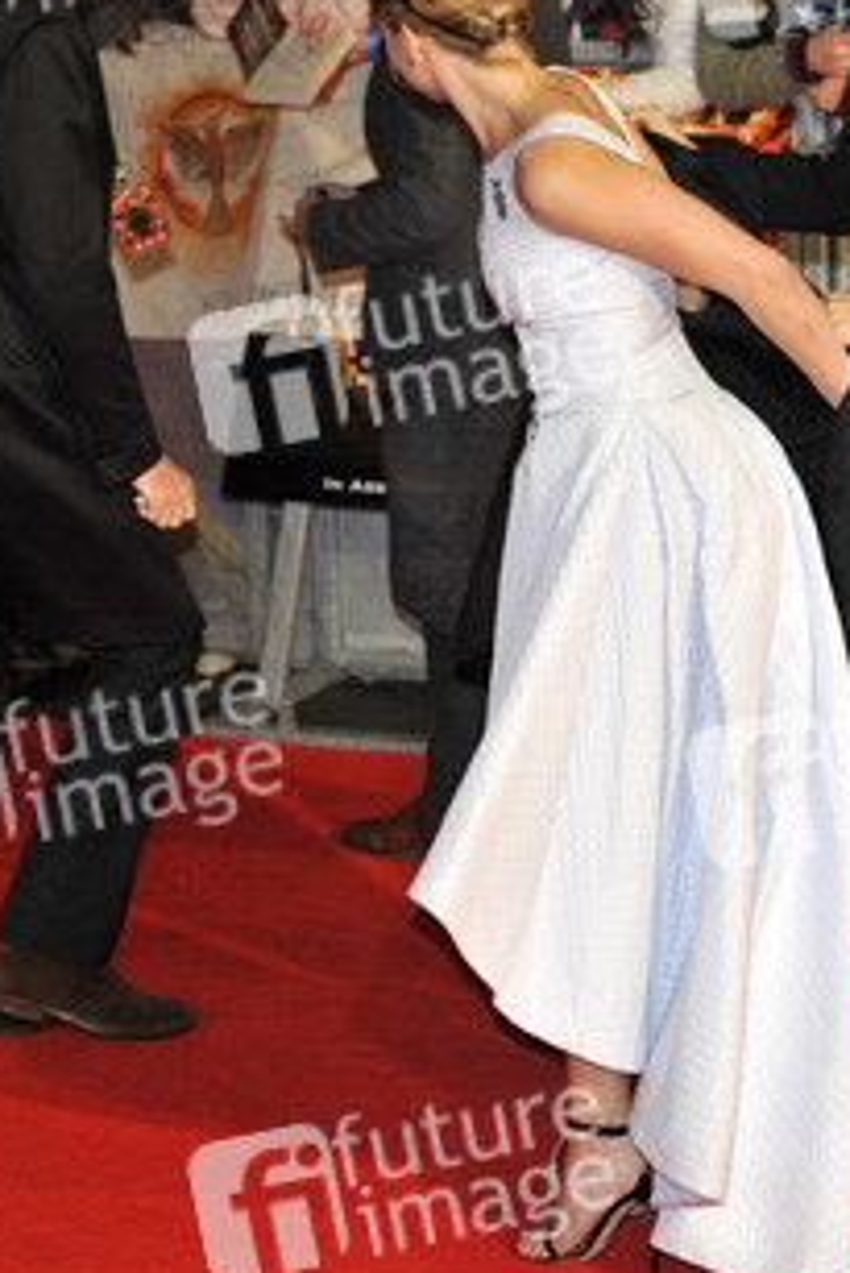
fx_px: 3962
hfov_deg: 12.2
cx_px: 525
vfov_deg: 18.2
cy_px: 564
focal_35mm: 112
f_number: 4
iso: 1000
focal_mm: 86
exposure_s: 1/250
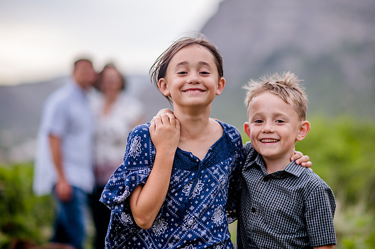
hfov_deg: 16.7
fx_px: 1279
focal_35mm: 123
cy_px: 103
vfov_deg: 11.1
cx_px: 219
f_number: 2
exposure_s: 1/250
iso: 400
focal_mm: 105
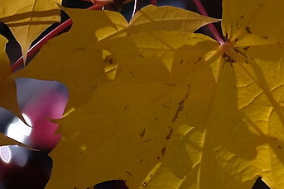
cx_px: 936
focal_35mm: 287
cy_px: -101
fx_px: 2265
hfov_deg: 6.4
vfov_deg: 4.8
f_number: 2.8
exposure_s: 1/4000
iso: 200
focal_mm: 27
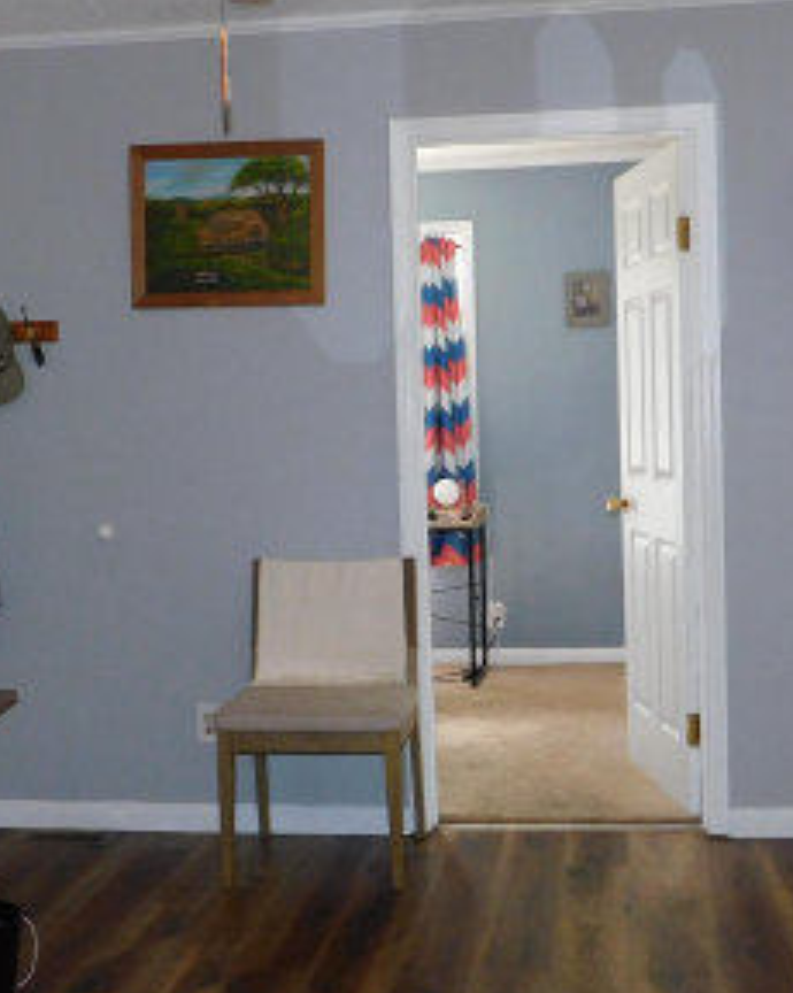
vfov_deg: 36.0
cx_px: 360
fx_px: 1527
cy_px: 521
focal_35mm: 52
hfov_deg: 29.1
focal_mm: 4
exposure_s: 1/30
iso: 200
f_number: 3
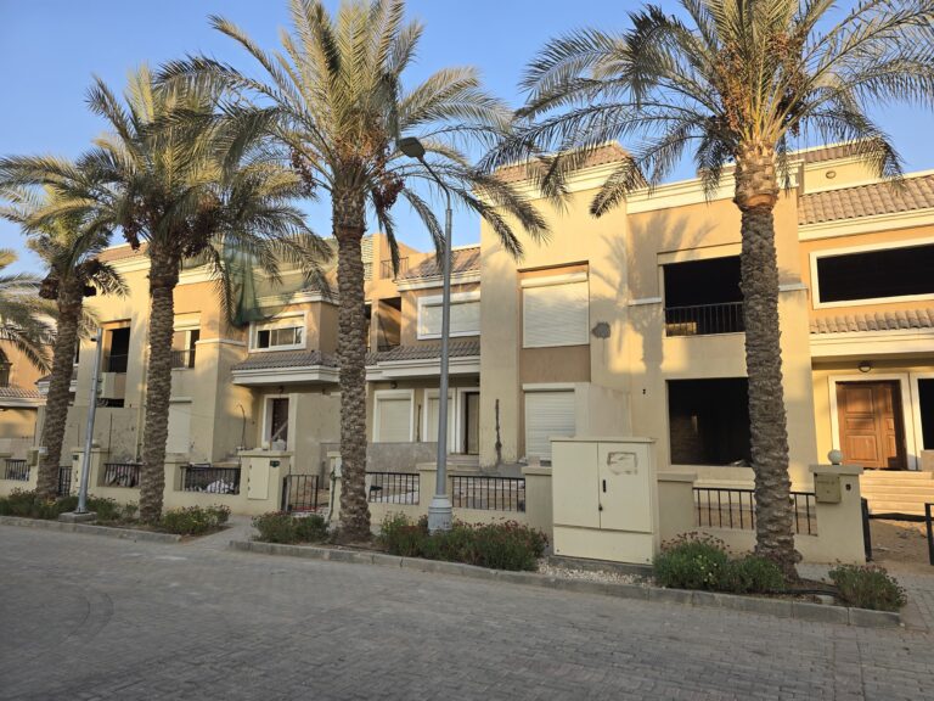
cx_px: 467
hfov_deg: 73.9
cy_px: 350
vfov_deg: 58.9
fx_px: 621
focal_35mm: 23
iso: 12
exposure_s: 1/180
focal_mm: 6.3
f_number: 1.7
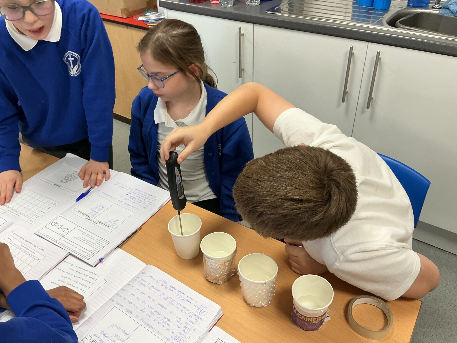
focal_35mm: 30
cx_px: 227
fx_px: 396
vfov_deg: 46.8
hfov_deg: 60.0
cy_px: 169
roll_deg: +1.6
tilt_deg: -36.0
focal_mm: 3
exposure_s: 1/50
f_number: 1.8
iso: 64
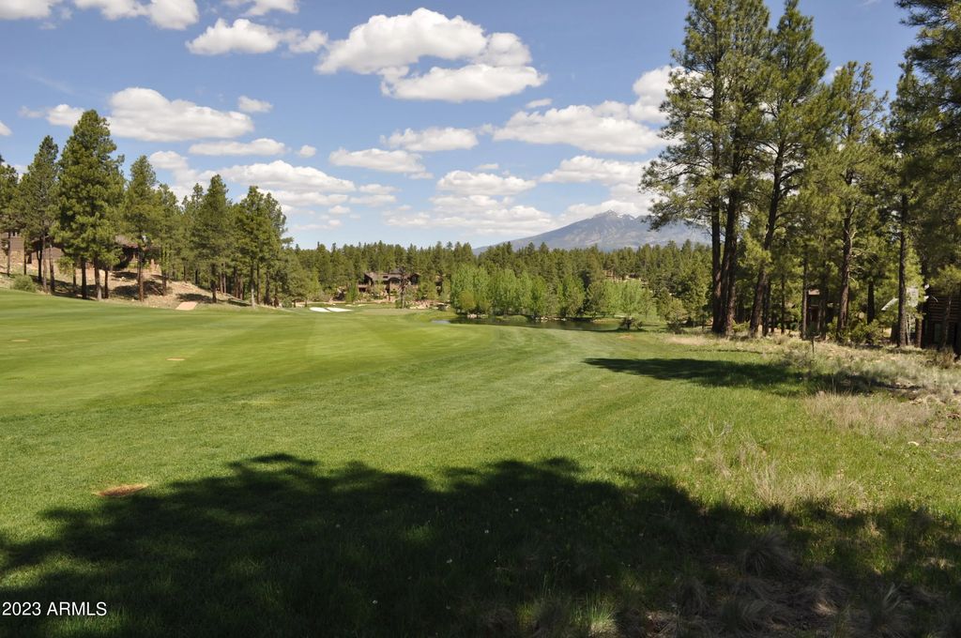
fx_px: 720
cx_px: 480
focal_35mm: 27
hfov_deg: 67.4
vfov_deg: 47.8
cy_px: 319
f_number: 9
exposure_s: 1/320
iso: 200
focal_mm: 18
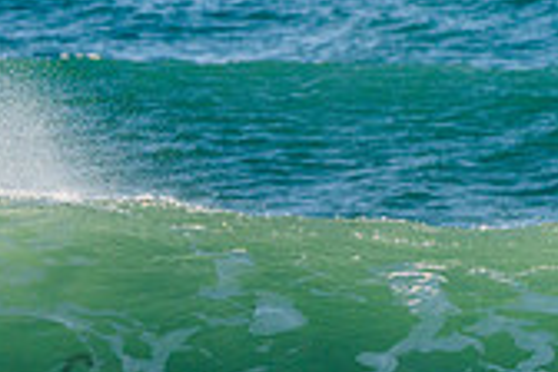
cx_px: 43
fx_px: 26797
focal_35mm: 1729
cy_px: 377
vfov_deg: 0.8
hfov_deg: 1.2
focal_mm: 500
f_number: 5.6
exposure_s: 1/1600
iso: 220
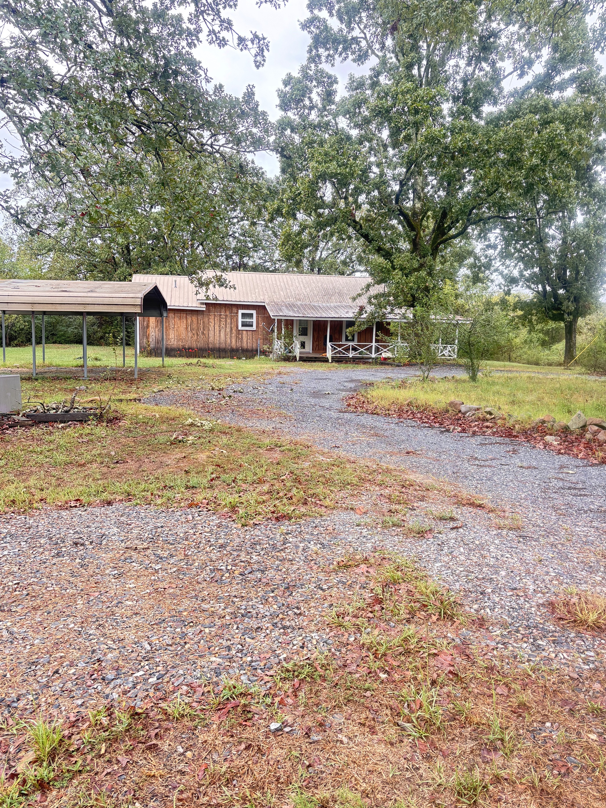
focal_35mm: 27
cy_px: 407
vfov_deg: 65.3
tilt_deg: -7.3
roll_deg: -3.4
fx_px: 630
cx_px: 292
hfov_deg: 51.4
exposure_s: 1/121
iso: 80
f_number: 1.6
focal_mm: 5.96
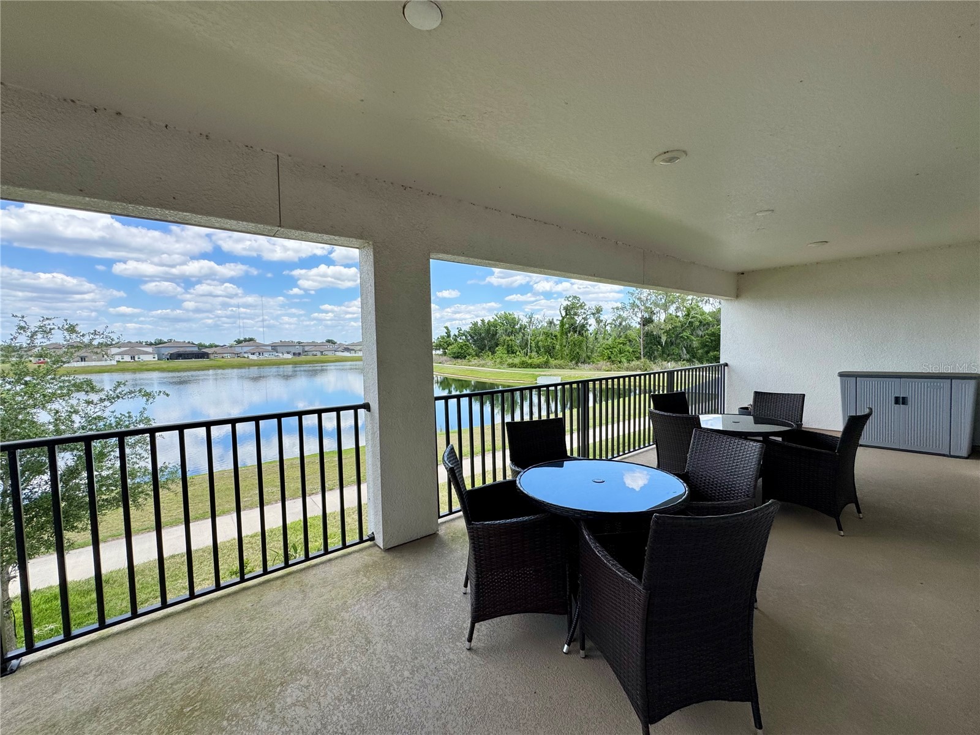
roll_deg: +0.1
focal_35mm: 14
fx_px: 396
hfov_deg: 102.1
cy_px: 368
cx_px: 490
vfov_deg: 85.7
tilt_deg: -4.4
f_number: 2.2
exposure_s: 1/831
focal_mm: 2.22
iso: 40
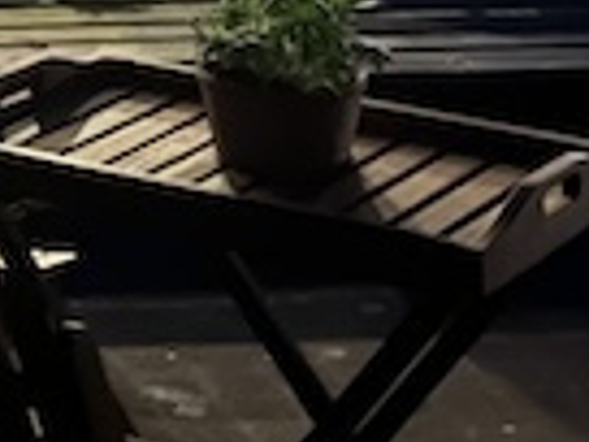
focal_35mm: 153
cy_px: -806
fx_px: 2603
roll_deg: -0.1
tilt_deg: +4.4
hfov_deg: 12.2
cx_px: -351
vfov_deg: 8.4
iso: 1000
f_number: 1.6
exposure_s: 1/2
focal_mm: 5.1
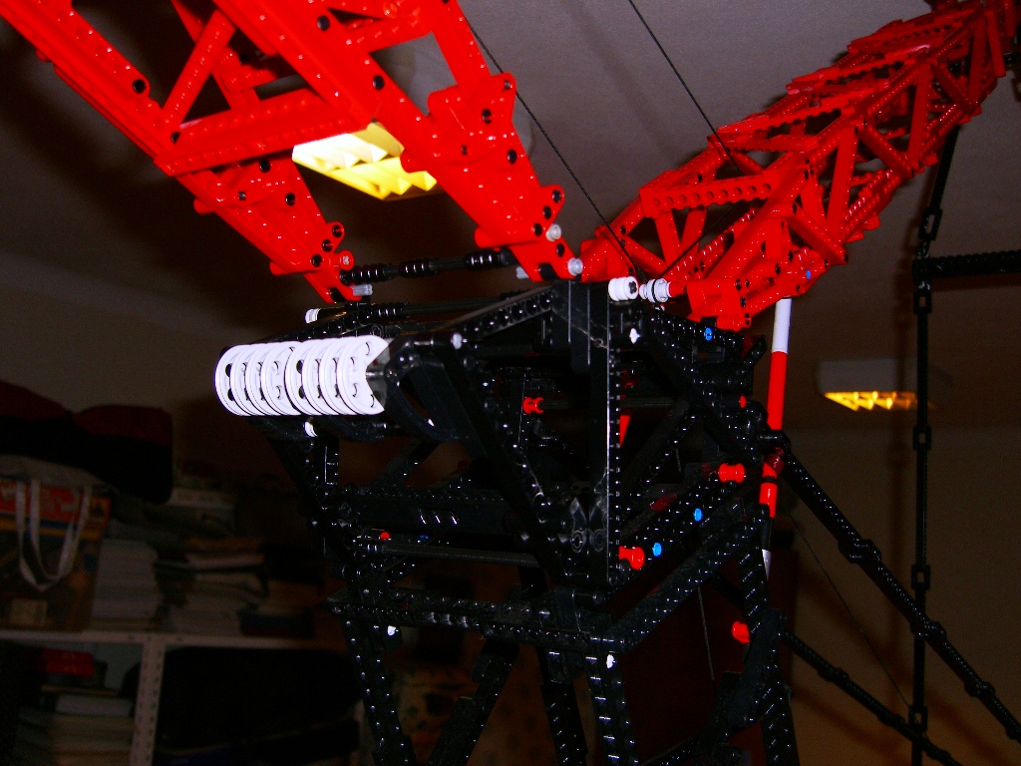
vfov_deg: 37.7
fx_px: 1121
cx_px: 510
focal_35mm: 38
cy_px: 383
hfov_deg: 49.0
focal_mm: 7.9
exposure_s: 1/60
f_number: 2.8
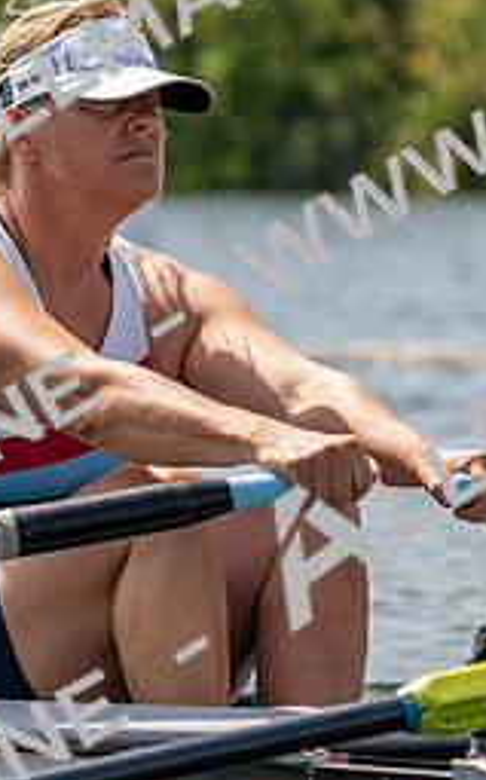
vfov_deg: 4.5
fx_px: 9850
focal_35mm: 464
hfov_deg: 2.8
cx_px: 12
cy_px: 341
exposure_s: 1/1600
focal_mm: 200
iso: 200
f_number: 5.6
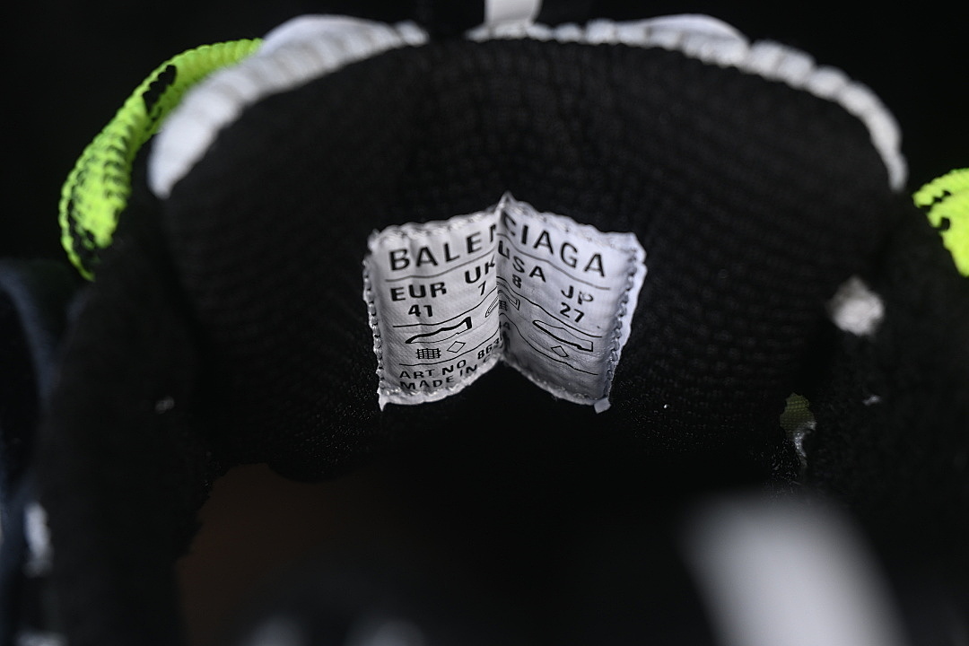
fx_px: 2019
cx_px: 484
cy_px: 323
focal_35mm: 75
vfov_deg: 18.2
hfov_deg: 27.0
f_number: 7.1
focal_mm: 50
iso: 160
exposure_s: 1/80
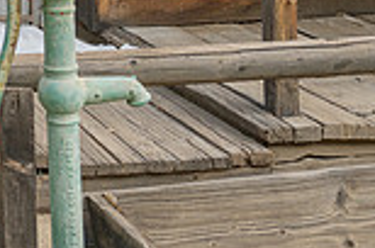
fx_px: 1060
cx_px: -244
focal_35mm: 102
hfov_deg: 17.3
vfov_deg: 12.4
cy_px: -167
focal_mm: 27
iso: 320
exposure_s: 1/250
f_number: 3.5
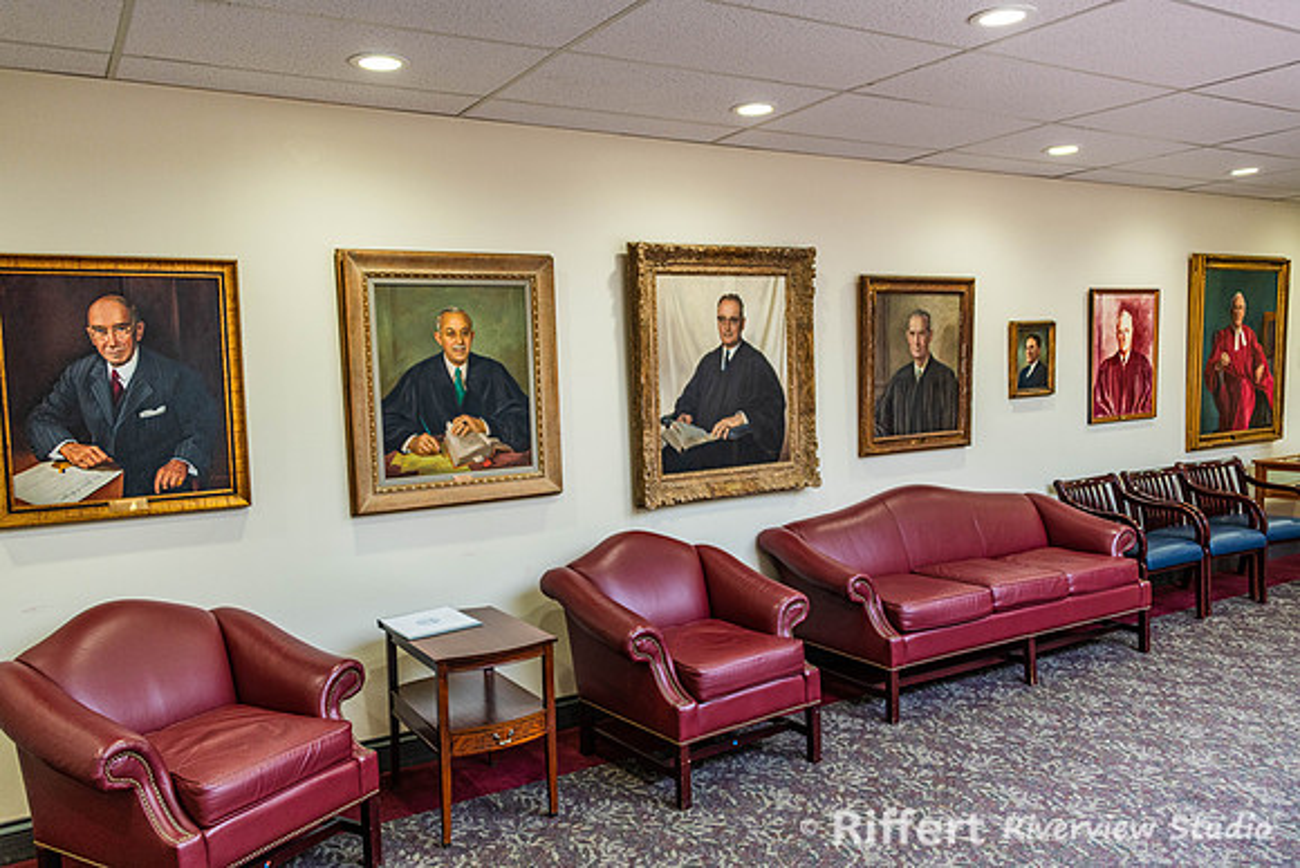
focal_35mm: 28
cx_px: 650
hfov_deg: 65.5
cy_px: 434
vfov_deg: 46.4
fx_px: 1011
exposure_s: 1/125
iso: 500
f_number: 3.5
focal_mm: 28
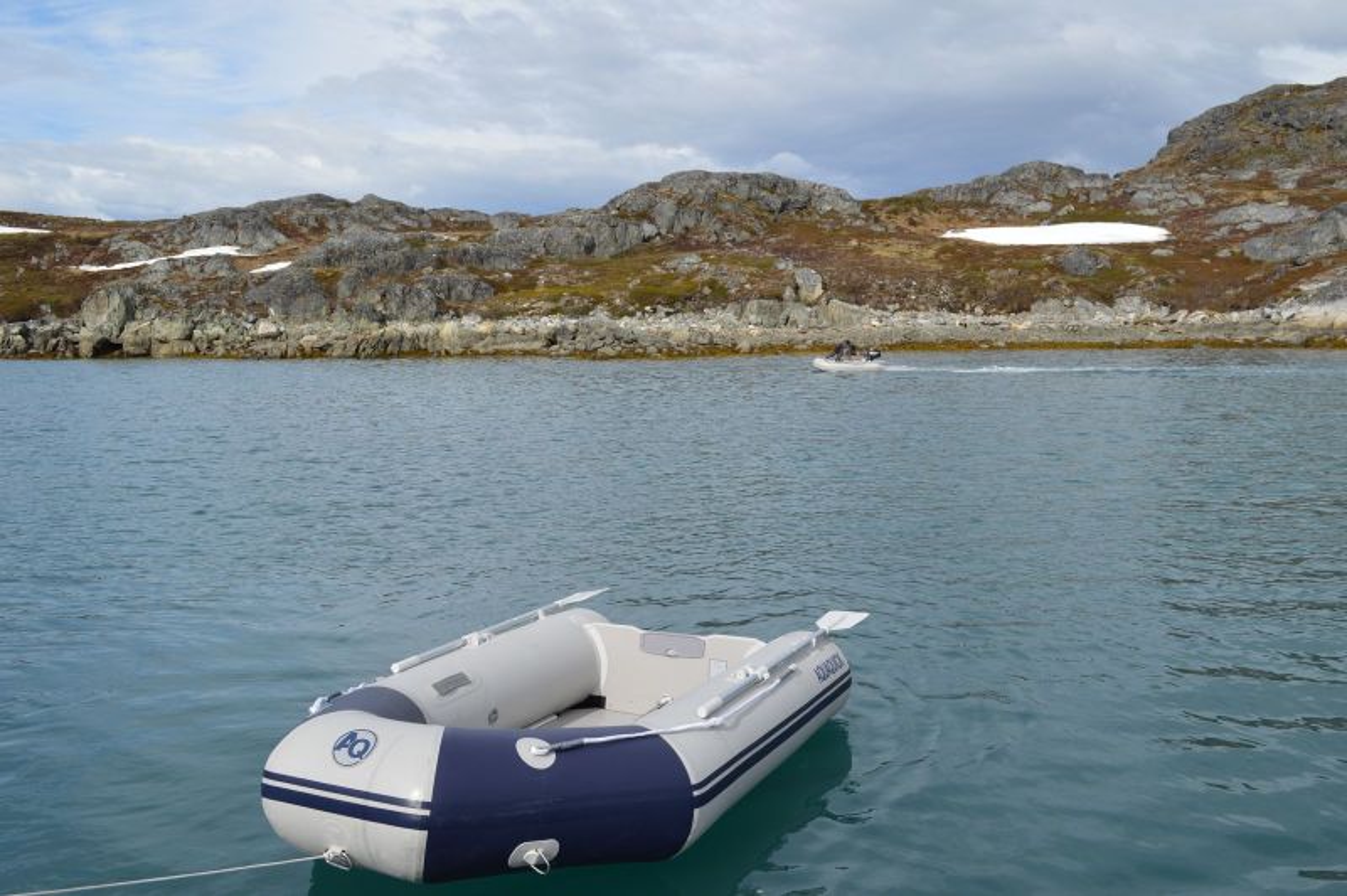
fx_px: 1234
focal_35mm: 33
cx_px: 674
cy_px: 448
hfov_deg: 57.3
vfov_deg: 39.9
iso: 100
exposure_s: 1/320
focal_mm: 22
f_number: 9
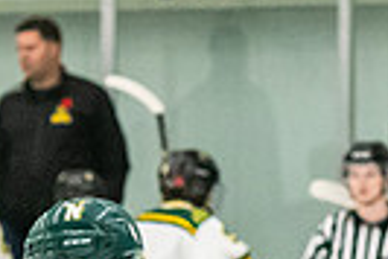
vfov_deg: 2.0
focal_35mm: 701
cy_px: 543
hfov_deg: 2.9
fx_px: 7563
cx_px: 157
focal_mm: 98
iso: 3200
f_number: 2.8
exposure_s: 1/800
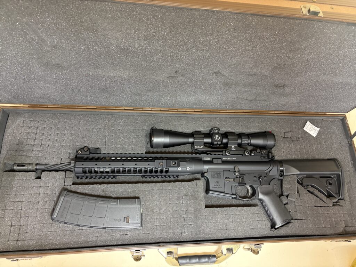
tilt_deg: -66.8
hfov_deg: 67.3
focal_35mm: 26
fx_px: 267
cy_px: 134
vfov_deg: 53.1
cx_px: 178
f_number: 1.6
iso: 320
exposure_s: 1/60
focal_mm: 5.96
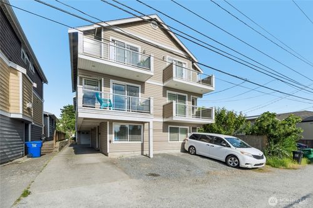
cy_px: 104
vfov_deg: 69.6
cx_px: 156
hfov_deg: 92.5
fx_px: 150
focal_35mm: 17
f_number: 9
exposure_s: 1/200
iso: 100
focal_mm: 11.5
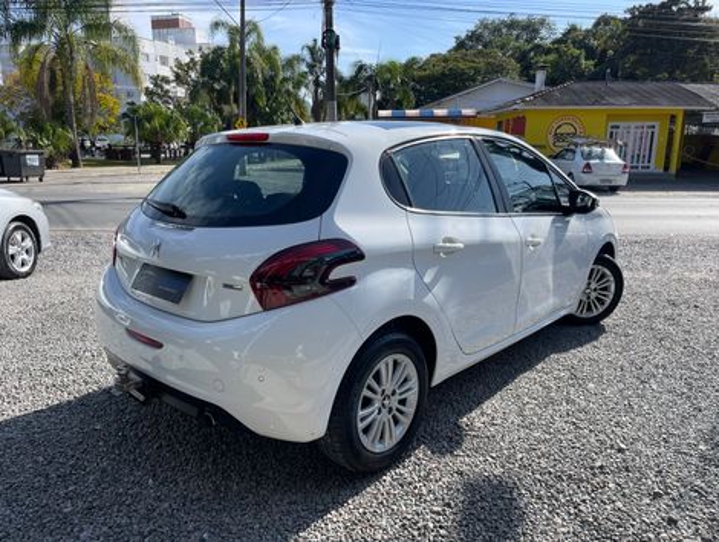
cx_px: 360
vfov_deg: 55.0
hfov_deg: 69.3
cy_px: 271
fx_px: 520
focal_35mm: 25
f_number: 1.6
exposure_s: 1/3344
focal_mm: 5.1
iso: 32
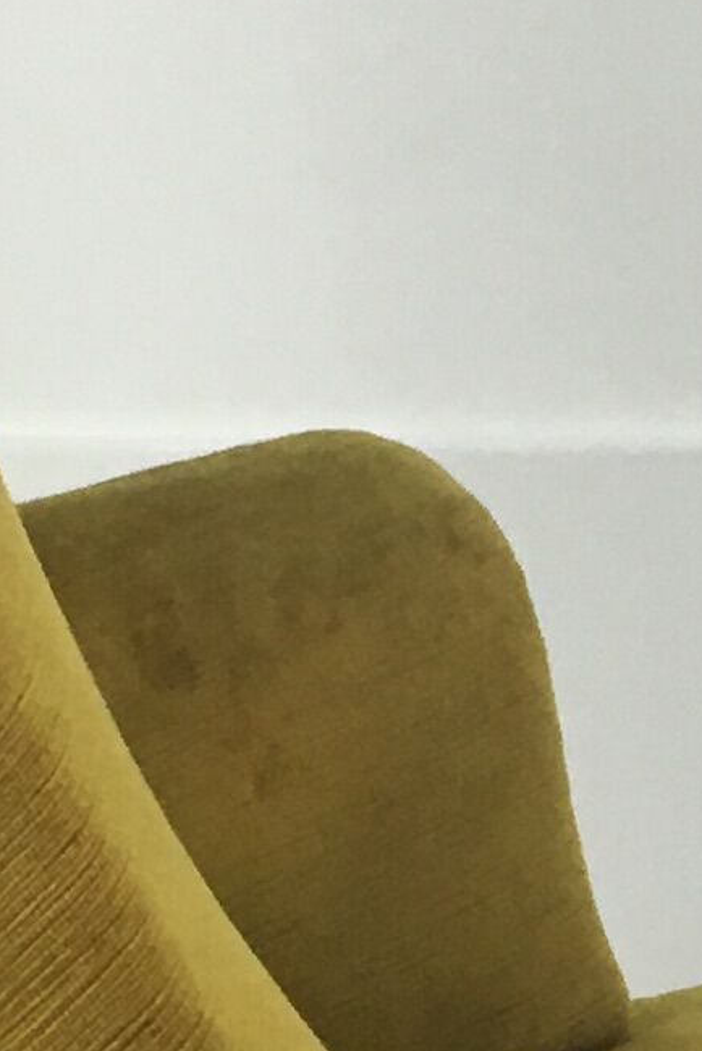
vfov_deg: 10.7
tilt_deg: -22.0
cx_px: 620
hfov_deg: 7.3
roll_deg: -0.1
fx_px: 5464
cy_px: 1402
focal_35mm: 187
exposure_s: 1/33
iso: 50
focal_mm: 4.15
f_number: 2.2
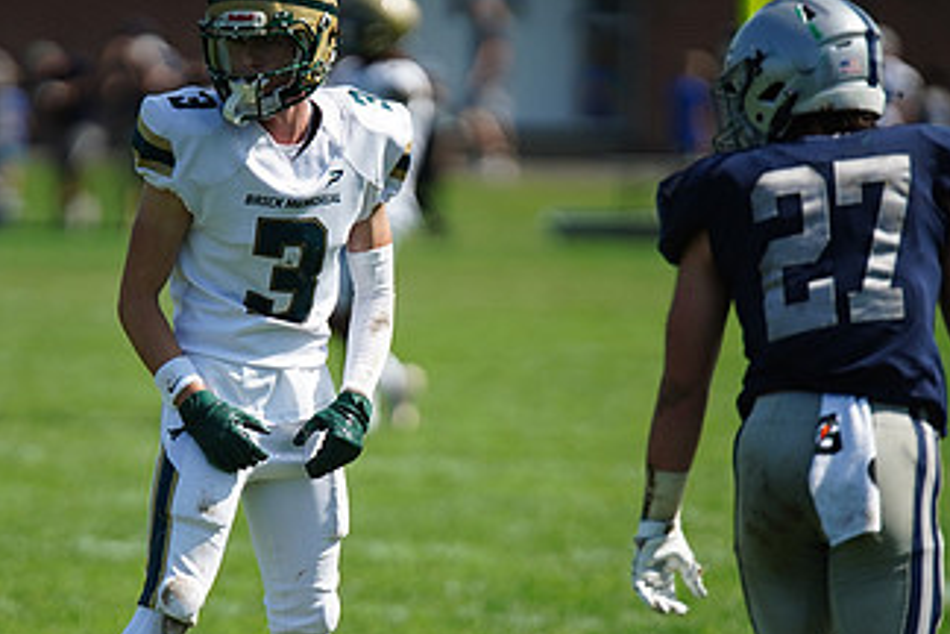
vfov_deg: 2.6
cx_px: 305
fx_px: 14170
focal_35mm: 537
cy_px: 421
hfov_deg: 3.8
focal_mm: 300
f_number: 2.8
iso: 400
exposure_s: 1/5000
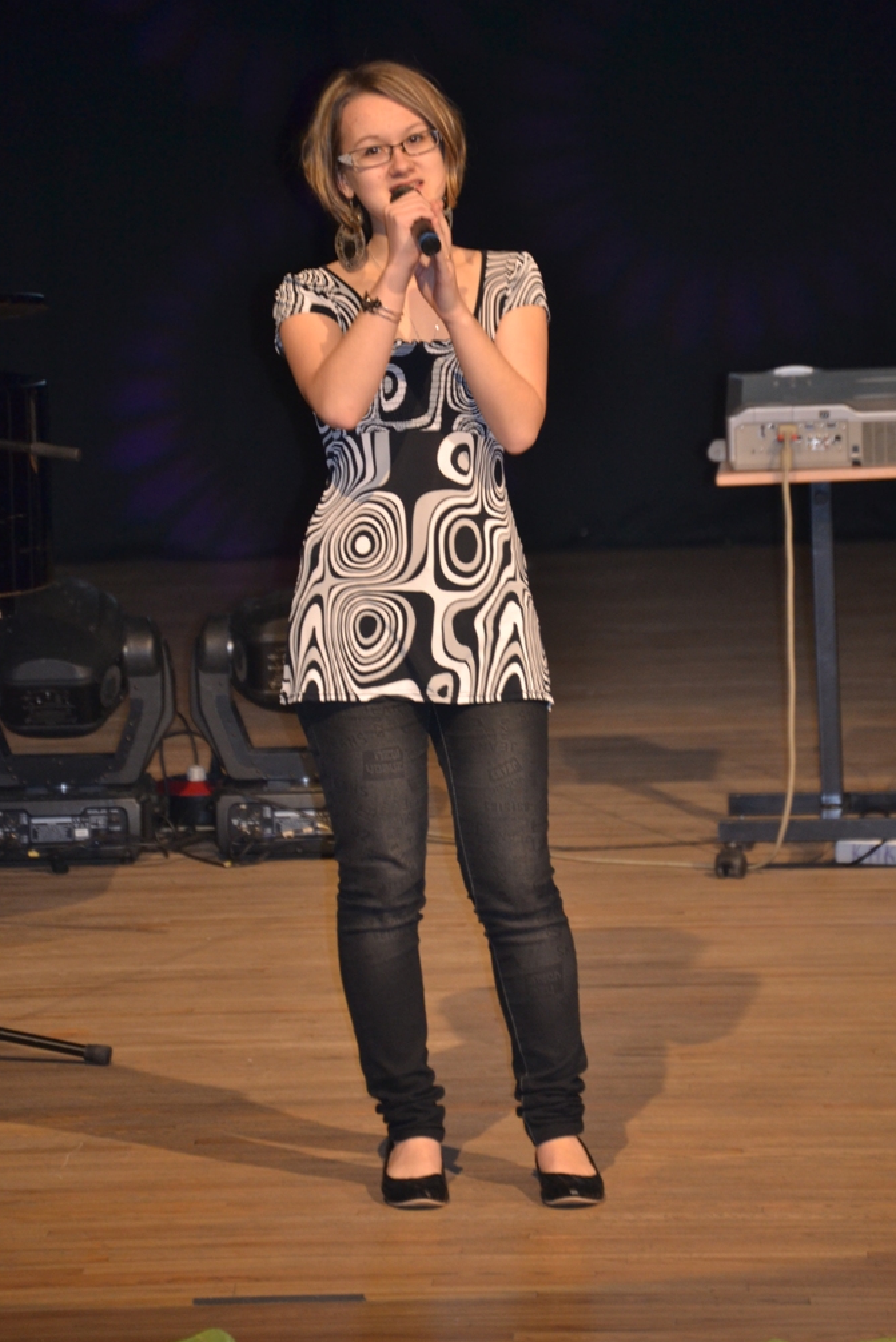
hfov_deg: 6.2
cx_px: 447
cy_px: 681
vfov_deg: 9.3
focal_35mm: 222
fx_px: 8261
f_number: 5
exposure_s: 1/60
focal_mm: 145
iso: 800
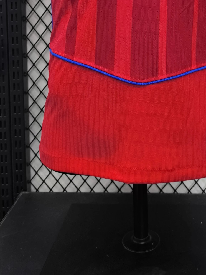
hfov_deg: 28.2
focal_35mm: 51
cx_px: 151
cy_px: -3
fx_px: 405
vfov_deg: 34.0
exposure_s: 1/50
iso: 640
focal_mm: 6.14
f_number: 1.65
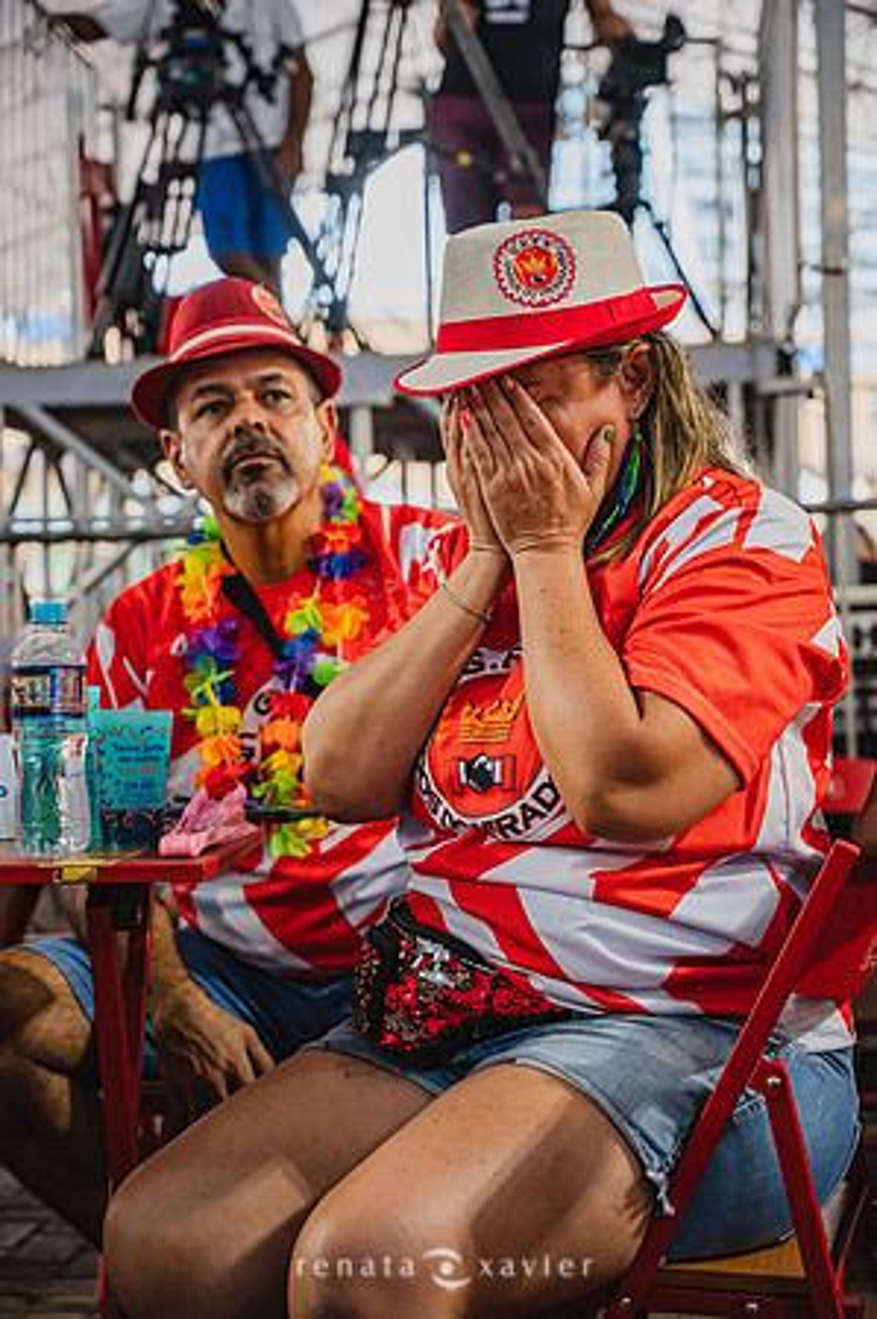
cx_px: 438
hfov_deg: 20.3
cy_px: 660
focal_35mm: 67
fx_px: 2454
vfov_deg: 30.1
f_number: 4
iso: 1000
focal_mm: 67
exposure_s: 1/320
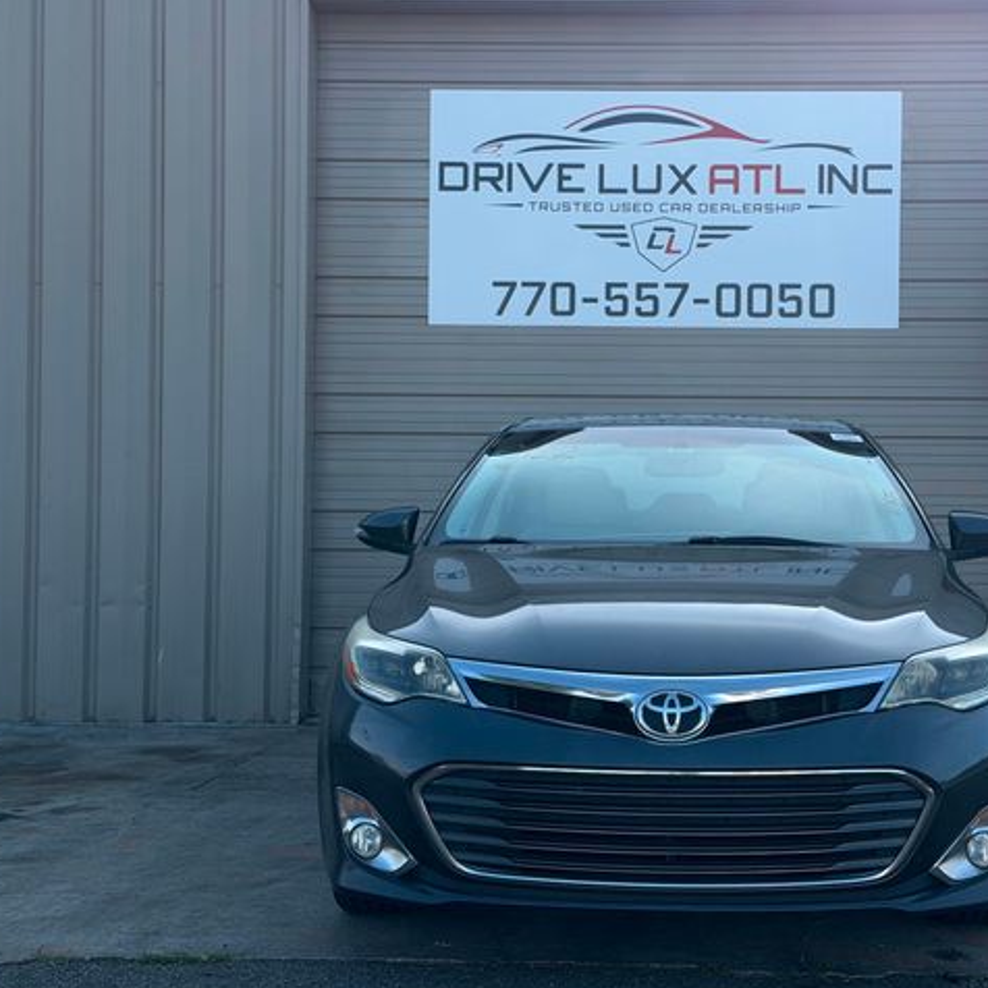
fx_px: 1841
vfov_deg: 30.0
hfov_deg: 29.9
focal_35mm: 57
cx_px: 633
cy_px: 496
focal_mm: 6.76
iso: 64
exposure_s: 1/2208
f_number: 1.78
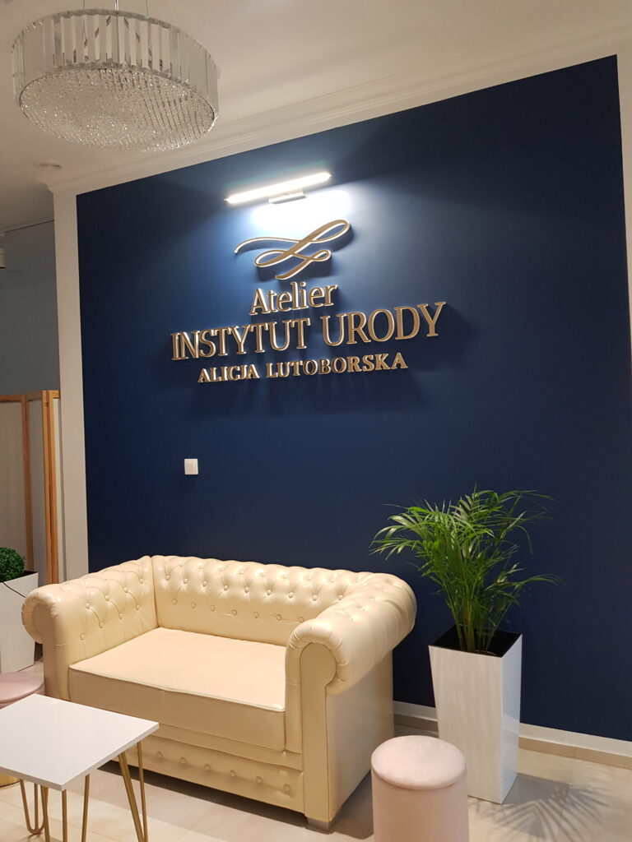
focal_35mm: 26
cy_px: 421
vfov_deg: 67.3
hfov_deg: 53.1
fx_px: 633
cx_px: 316
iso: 200
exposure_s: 1/33
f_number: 1.7
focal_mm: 4.2
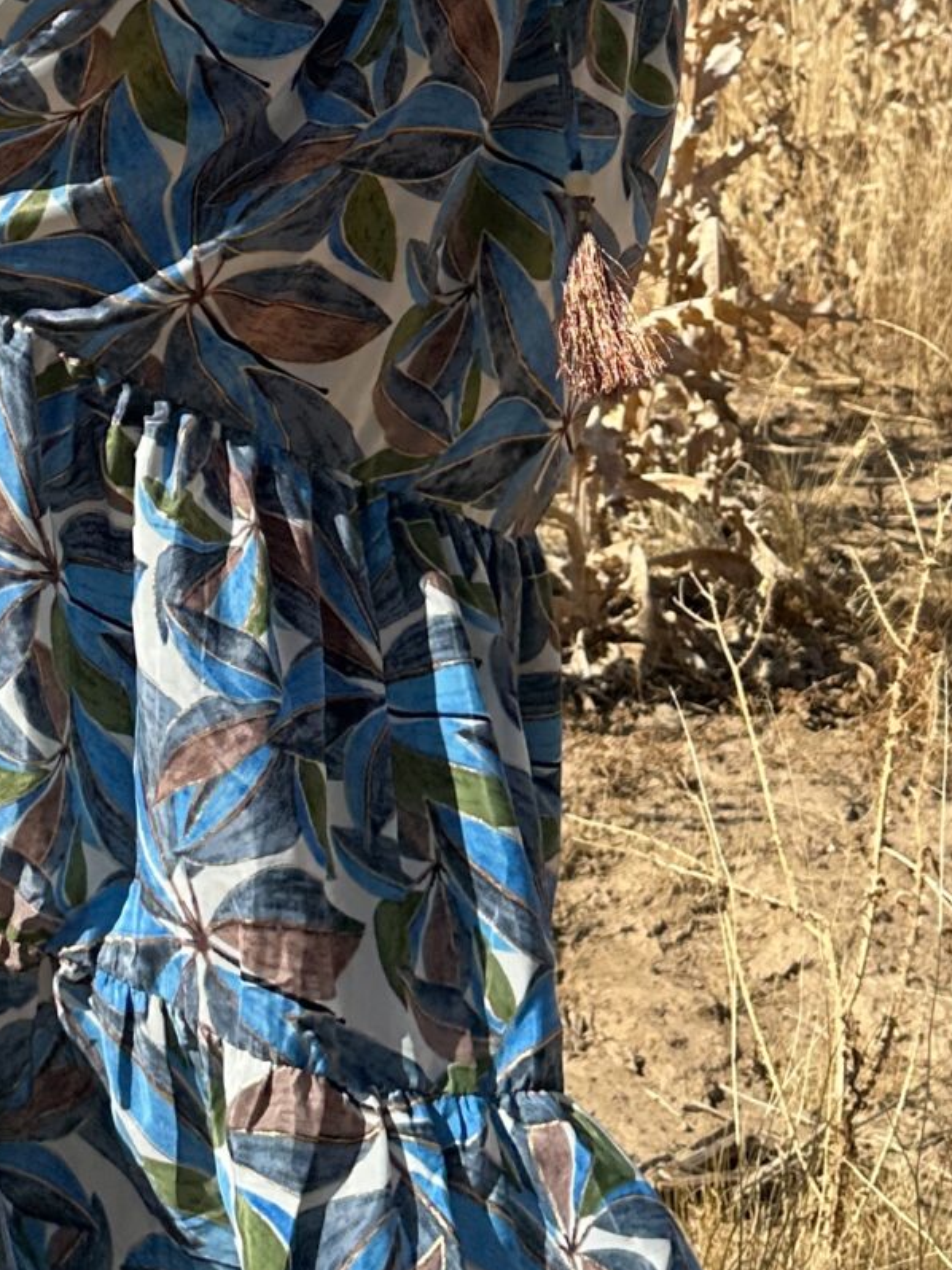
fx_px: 2825
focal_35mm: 77
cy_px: 22
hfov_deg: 18.6
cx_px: -11
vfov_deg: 24.3
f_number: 1.78
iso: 80
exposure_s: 1/4545
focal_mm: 6.86
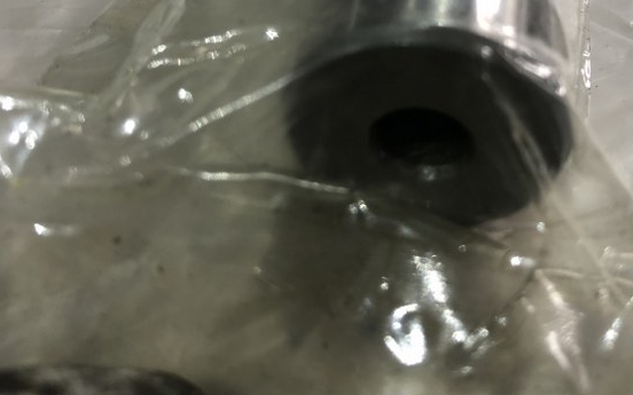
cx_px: 378
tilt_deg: -44.5
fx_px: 742
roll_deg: +1.7
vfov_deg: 28.9
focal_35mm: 43
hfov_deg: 46.0
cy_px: 57
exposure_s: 1/33
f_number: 1.8
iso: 40
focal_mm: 4
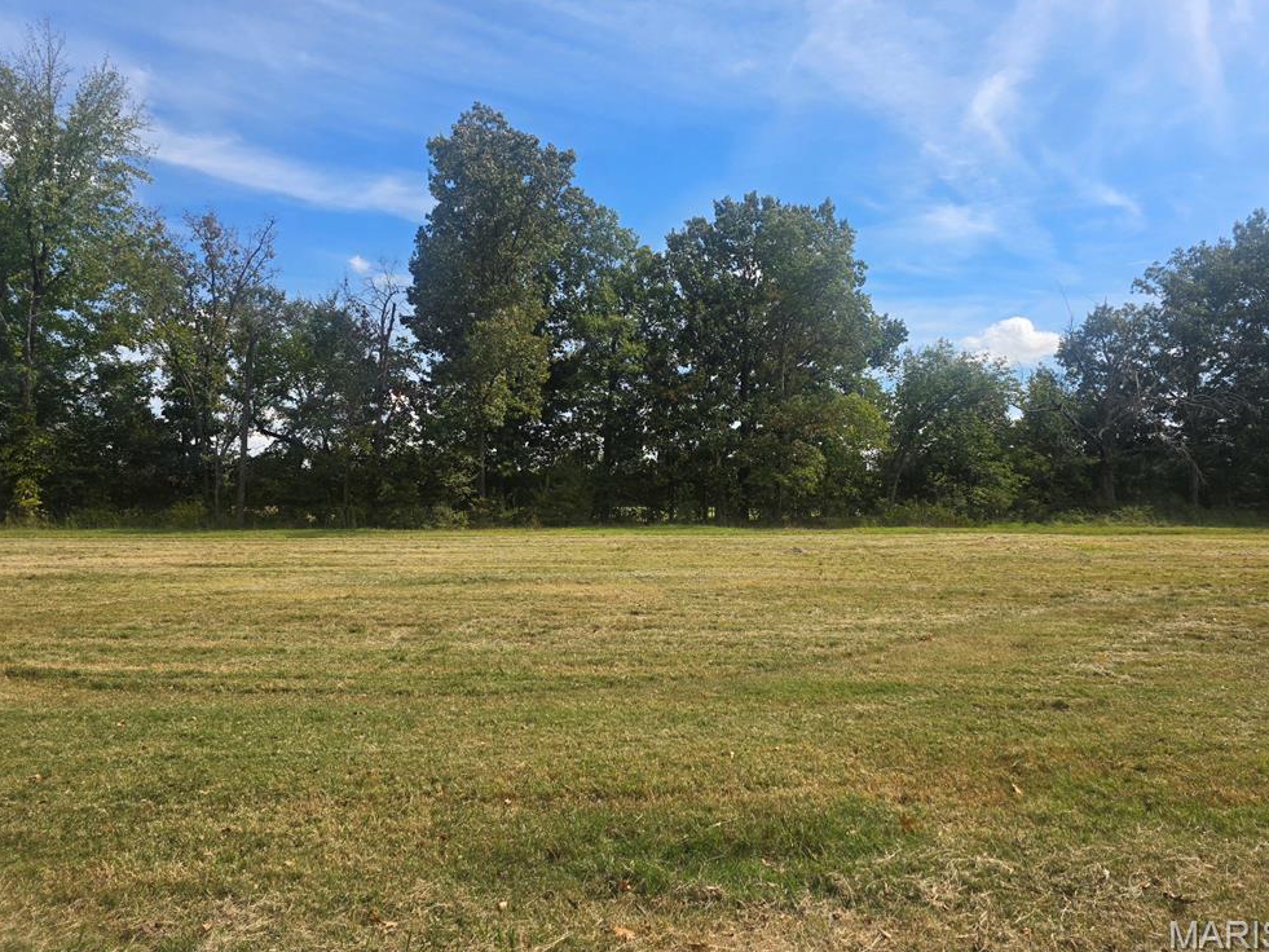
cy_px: 466
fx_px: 880
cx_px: 636
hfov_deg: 71.6
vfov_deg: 56.8
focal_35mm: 24
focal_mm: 6.3
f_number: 1.7
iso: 12
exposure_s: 1/667
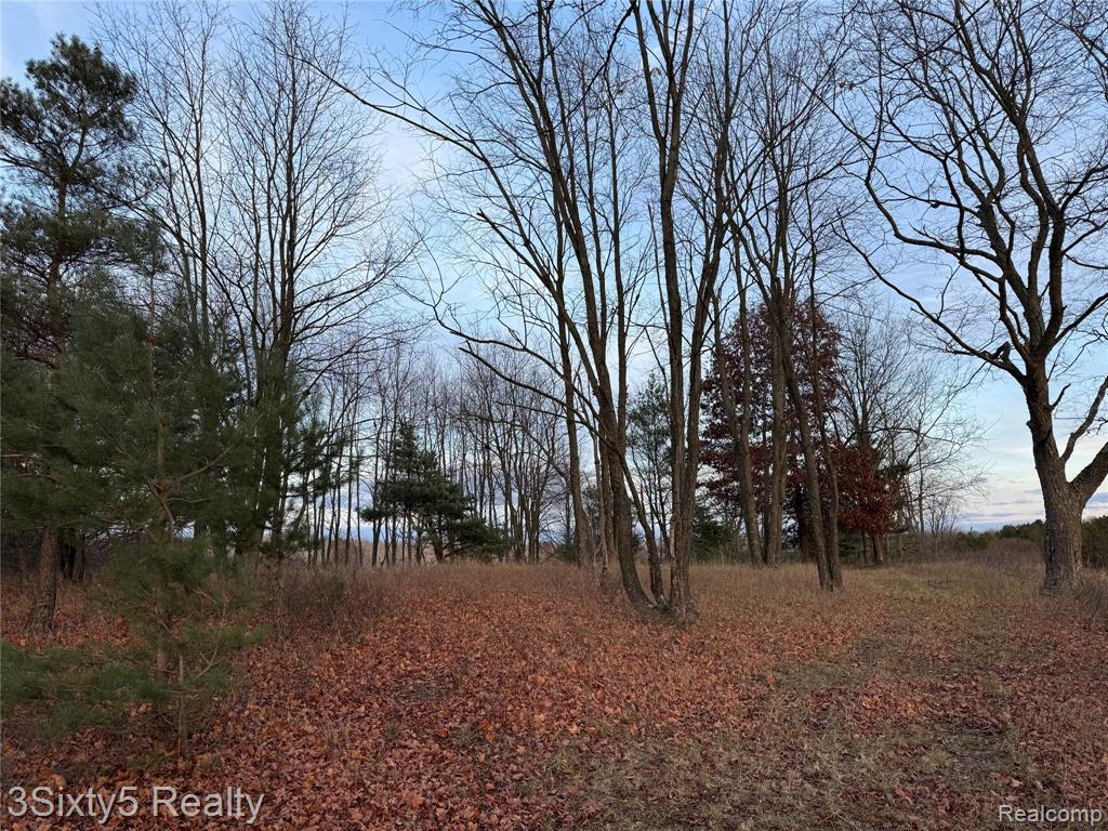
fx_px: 768
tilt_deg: +9.3
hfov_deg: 71.6
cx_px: 554
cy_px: 416
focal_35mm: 24
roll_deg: +0.8
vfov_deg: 56.8
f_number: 1.78
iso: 64
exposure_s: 1/168
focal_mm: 6.86
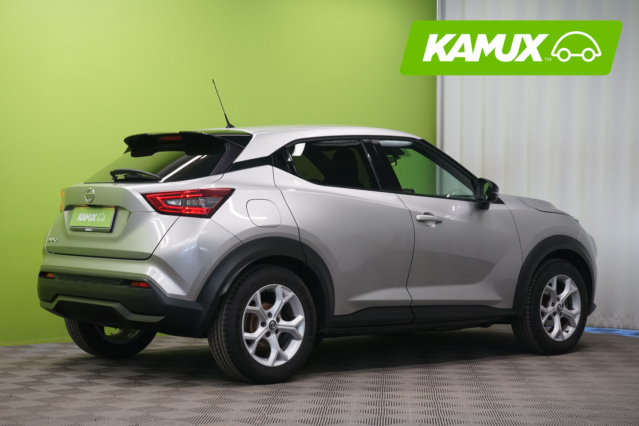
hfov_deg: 28.8
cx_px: 320
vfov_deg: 19.5
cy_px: 213
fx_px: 1242
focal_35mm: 70
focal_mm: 70
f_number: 9
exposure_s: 1/25
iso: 2000
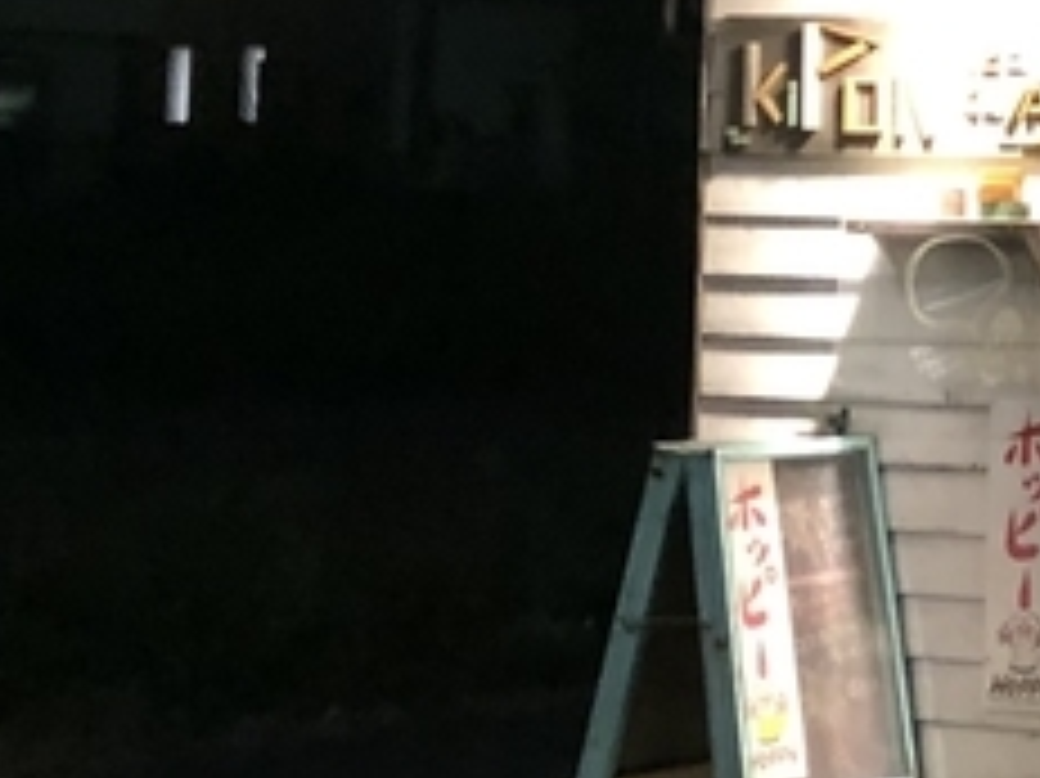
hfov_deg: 14.4
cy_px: -22
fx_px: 3724
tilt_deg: +2.4
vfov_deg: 11.8
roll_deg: -1.1
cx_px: 1751
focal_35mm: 124
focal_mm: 3.99
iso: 100
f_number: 1.8
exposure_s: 1/5
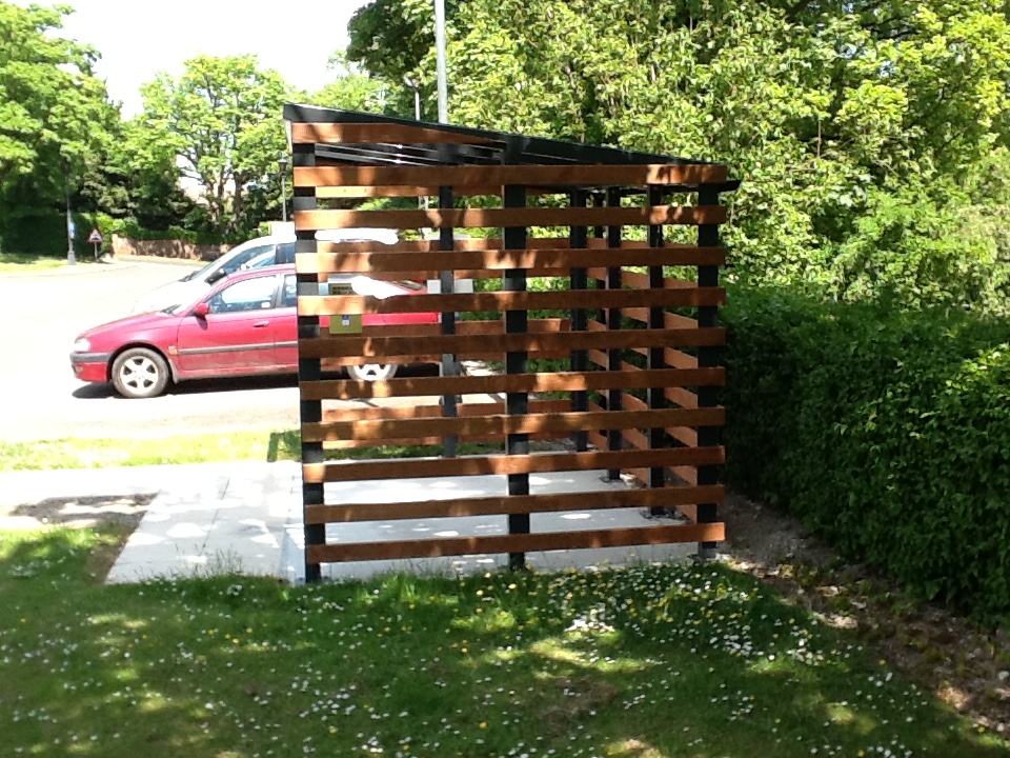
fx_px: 1284
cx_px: 505
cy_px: 379
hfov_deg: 42.9
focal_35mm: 44
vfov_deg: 32.9
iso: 40
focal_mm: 2.03
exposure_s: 1/318
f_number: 2.4
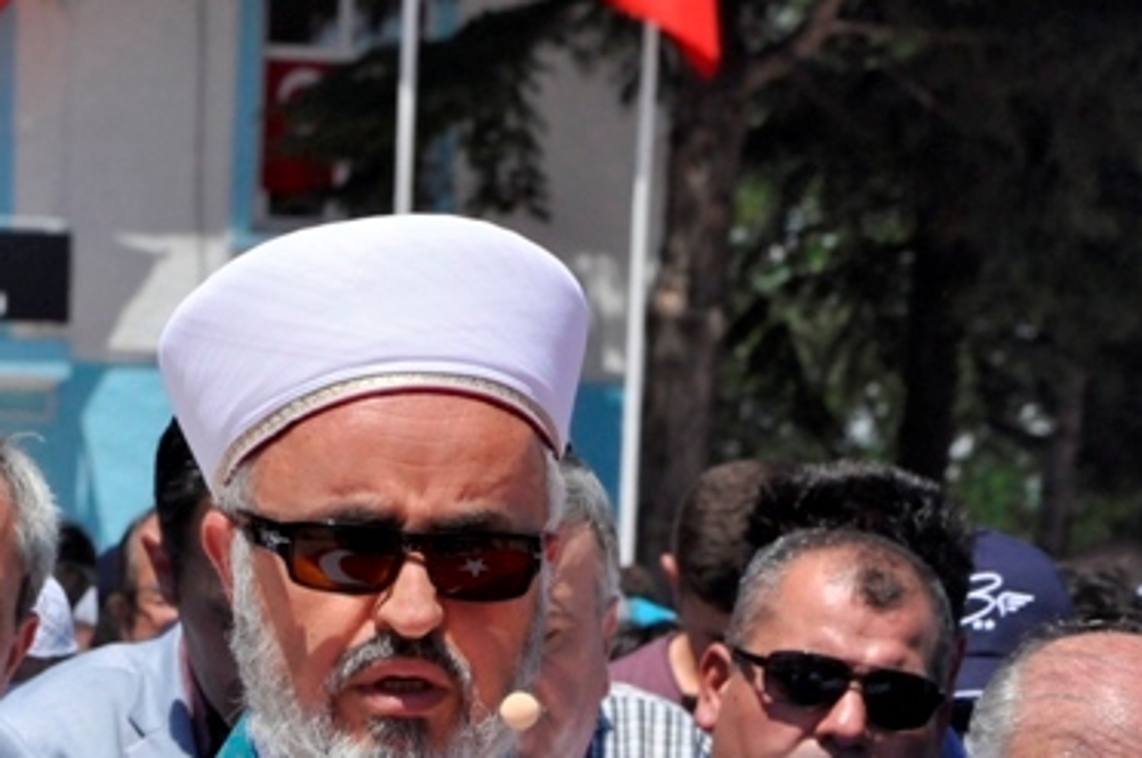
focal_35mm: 271
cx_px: 414
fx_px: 8581
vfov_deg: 5.1
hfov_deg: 7.6
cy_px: 621
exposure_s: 1/2000
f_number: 11
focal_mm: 105
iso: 1250
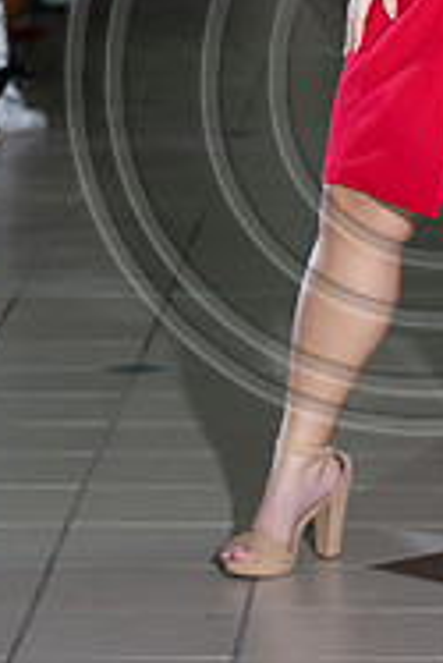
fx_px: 4956
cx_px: 425
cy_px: 74
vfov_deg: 7.6
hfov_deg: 5.1
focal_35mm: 269
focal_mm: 112
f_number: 5
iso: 1250
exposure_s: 1/160
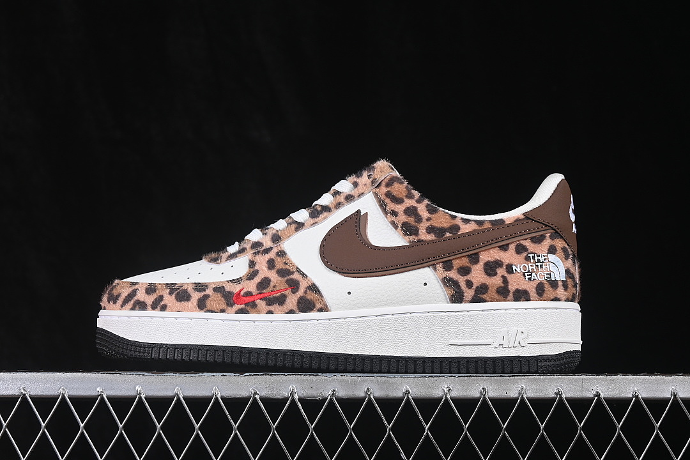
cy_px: 230
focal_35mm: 75
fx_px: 1437
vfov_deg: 18.2
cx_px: 345
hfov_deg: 27.0
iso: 160
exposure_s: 1/80
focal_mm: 50
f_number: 8
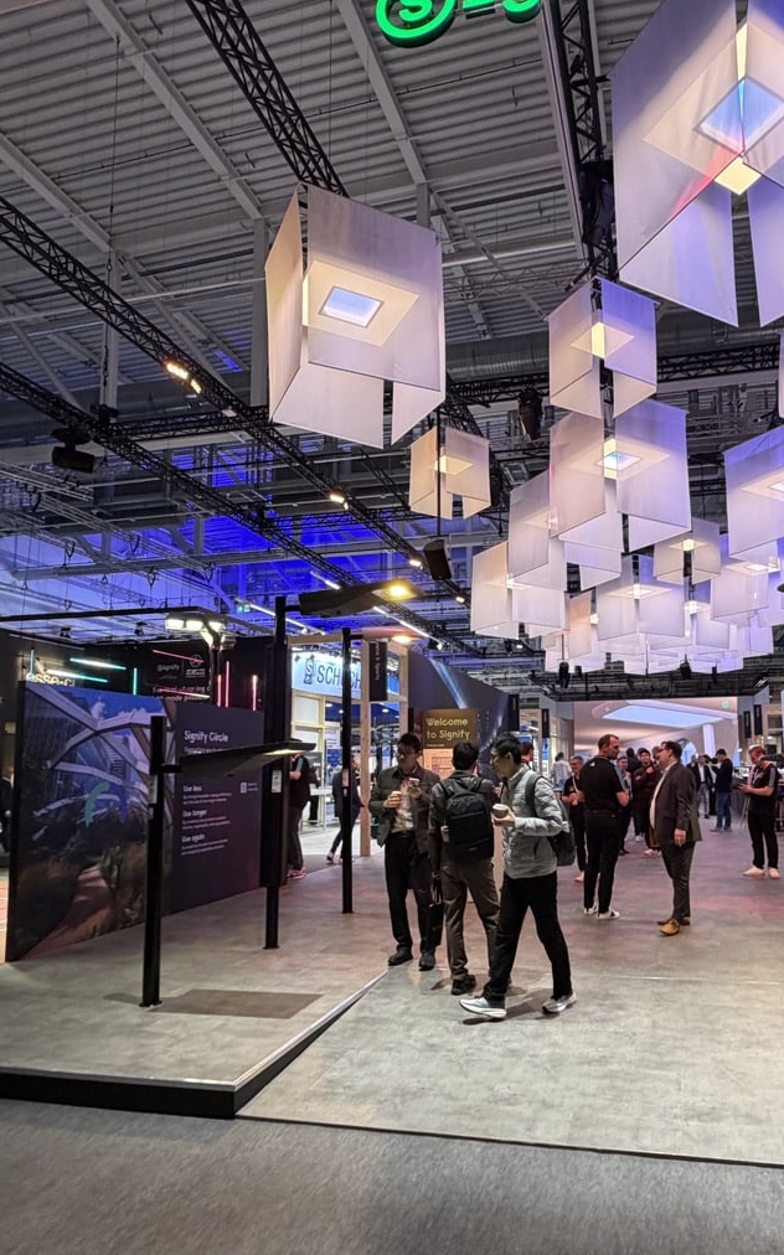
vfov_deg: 79.4
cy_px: 693
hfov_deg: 54.0
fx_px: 753
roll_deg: +1.0
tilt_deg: +5.8
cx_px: 519
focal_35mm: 22
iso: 320
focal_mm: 2.22
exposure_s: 1/100
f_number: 2.2
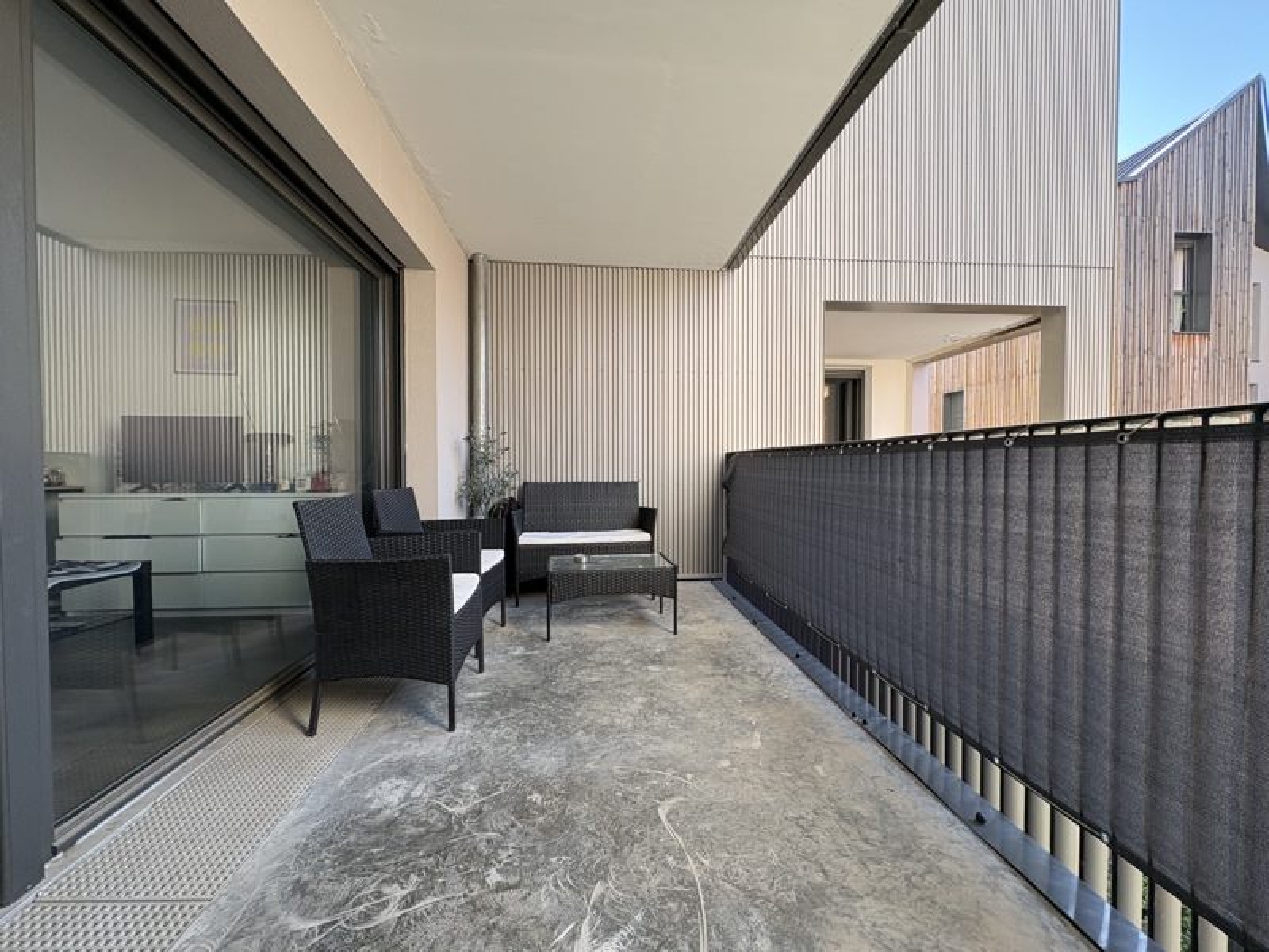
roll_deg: -0.4
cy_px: 476
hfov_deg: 102.1
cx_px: 634
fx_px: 513
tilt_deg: -1.2
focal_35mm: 14
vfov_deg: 85.7
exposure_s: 1/134
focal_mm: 2.22
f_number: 2.2
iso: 40
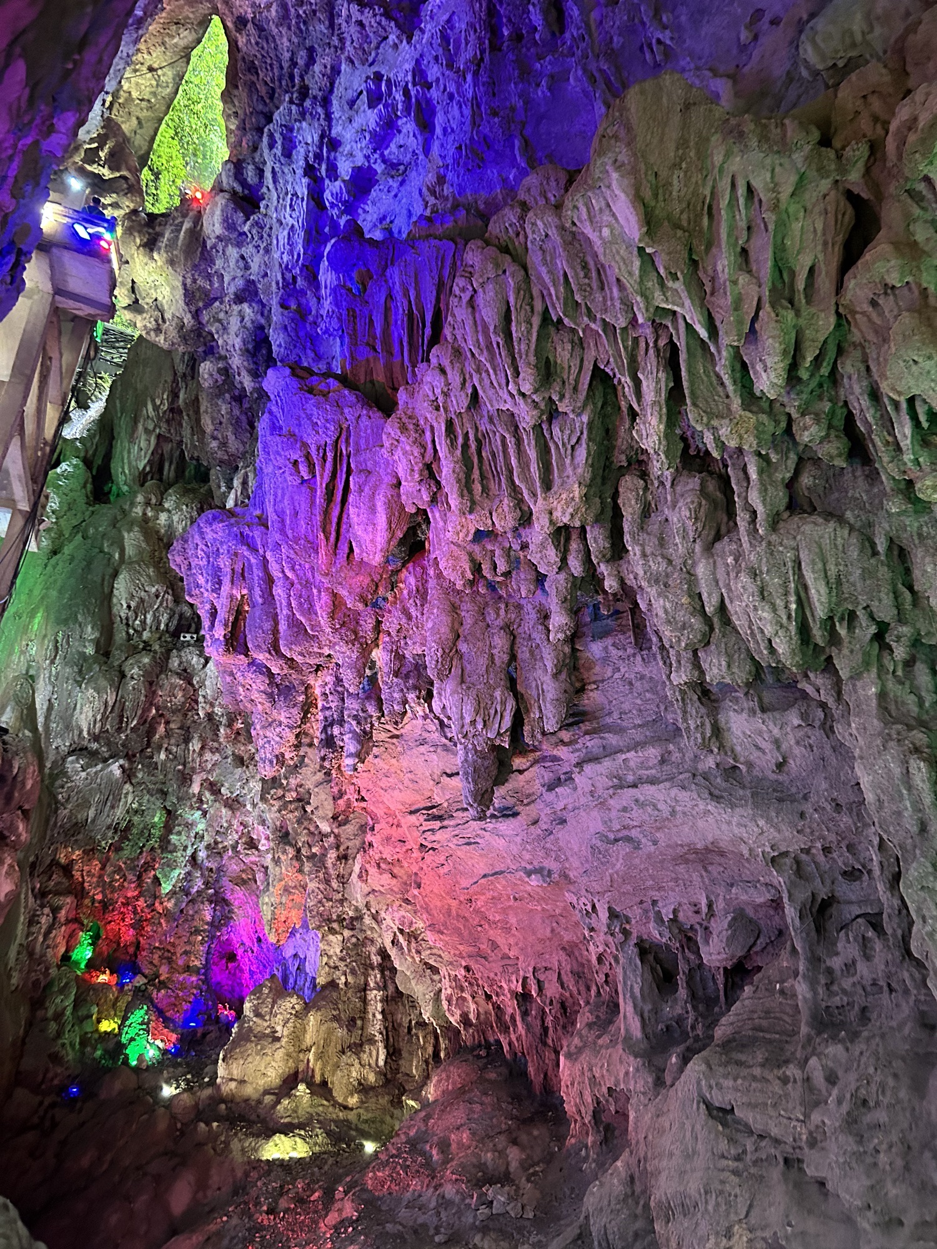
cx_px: 468
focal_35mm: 26
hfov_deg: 53.1
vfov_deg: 67.3
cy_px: 624
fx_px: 938
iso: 640
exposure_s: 1/33
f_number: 1.5
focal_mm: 5.7
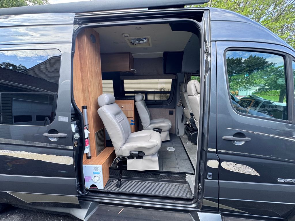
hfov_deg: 102.1
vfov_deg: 85.7
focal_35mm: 14
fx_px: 119
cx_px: 148
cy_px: 110
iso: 100
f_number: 2.2
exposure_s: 1/99
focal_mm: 2.22
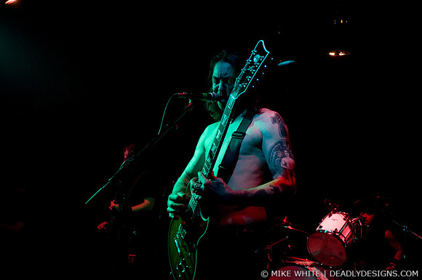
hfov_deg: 62.0
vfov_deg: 43.5
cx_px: 211
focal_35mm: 30
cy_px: 140
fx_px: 351
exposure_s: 1/60
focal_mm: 20
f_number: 2.8
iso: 1250
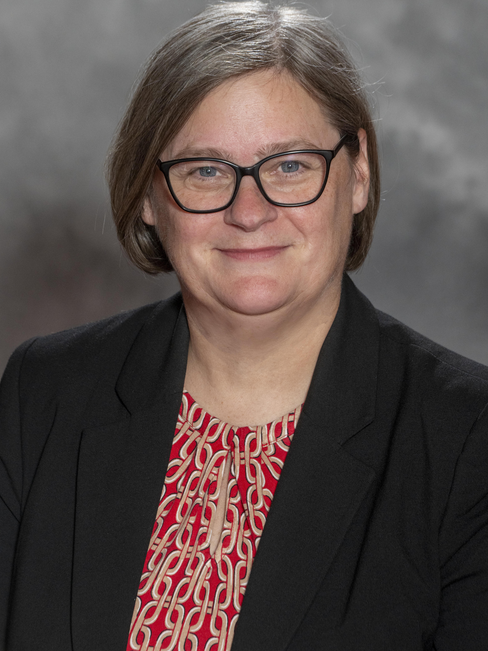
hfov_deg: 6.8
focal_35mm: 217
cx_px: 244
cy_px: 288
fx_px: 4079
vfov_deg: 9.1
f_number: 10
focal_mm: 200
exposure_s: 1/200
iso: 800
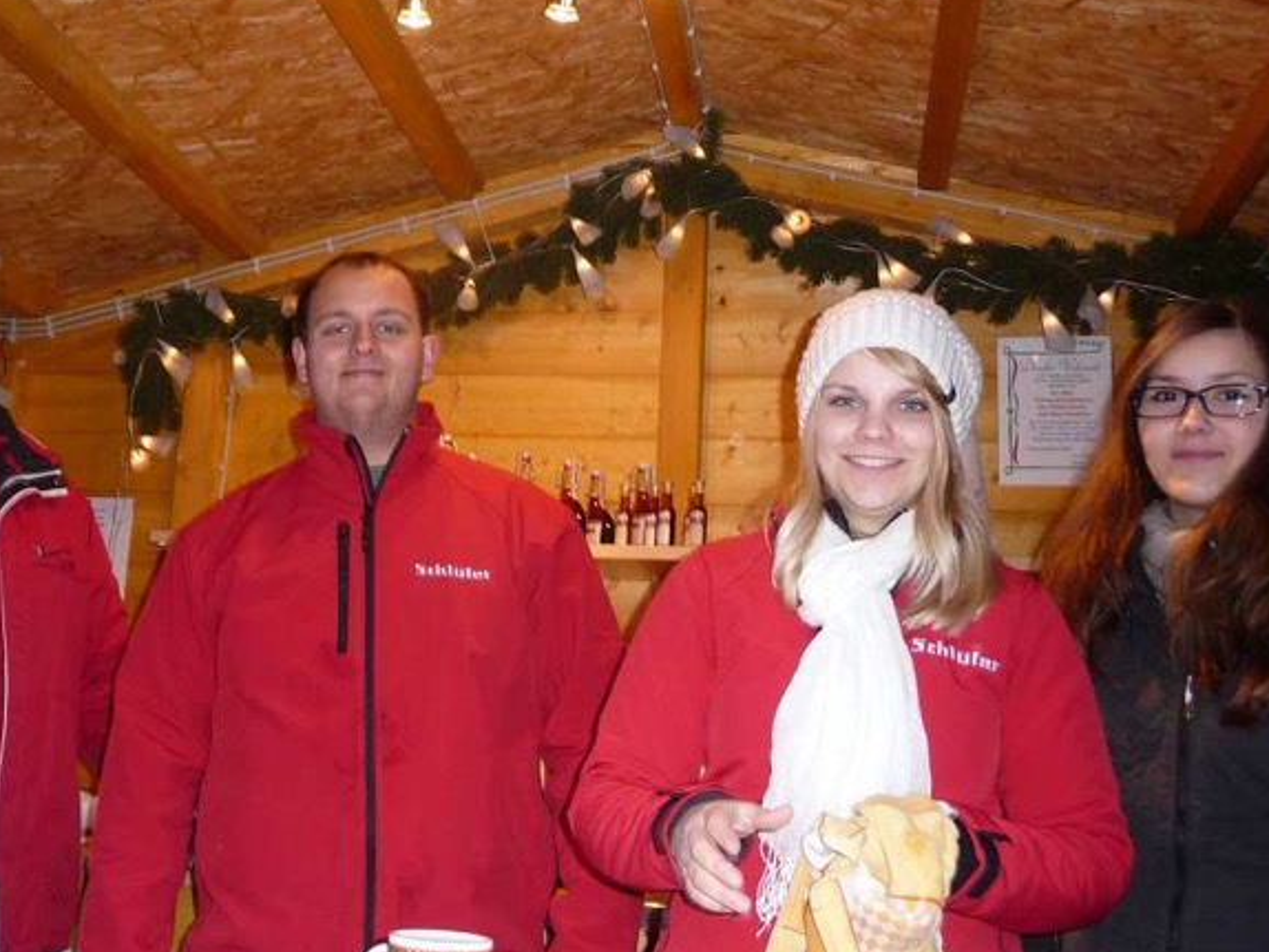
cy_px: 490
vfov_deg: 36.8
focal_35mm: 39
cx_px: 511
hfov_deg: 47.6
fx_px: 1430
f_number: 3.3
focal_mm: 4.7
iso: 250
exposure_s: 1/30
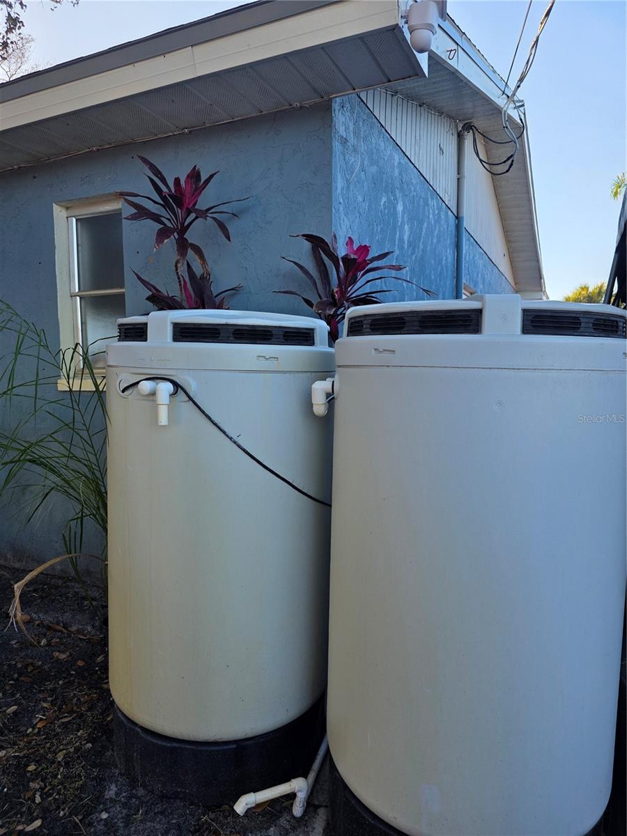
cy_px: 418
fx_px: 555
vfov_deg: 73.9
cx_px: 314
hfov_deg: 58.9
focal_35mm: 23
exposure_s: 1/1325
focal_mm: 6.3
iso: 80
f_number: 1.7
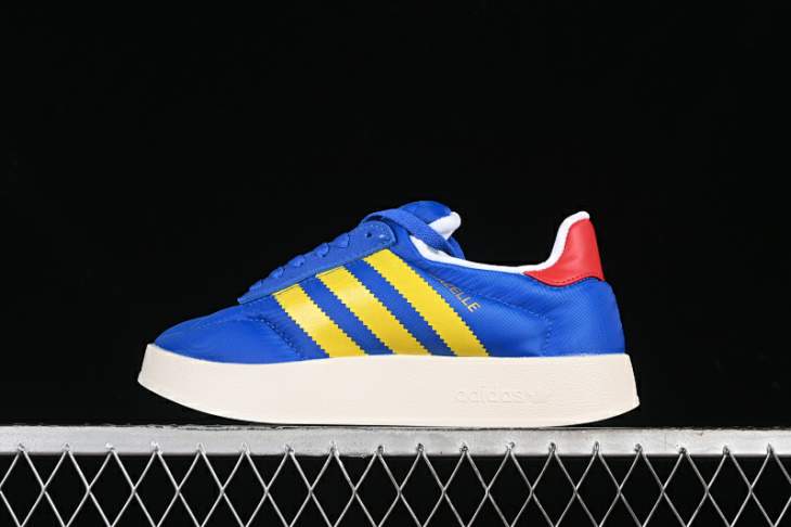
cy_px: 264
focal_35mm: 75
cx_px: 396
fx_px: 1647
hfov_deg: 27.0
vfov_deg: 18.2
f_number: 7.1
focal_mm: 50
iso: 160
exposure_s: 1/80
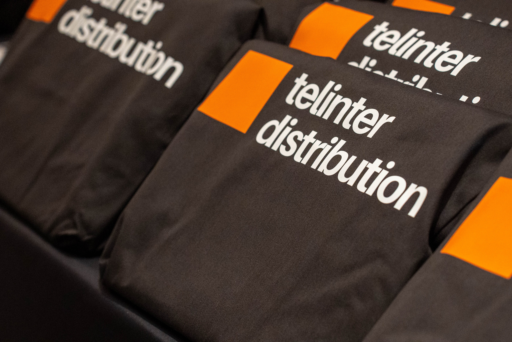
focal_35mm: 112
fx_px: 1593
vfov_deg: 12.2
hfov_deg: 18.3
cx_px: 256
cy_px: 171
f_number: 3.5
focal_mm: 75
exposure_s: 1/200
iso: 3200
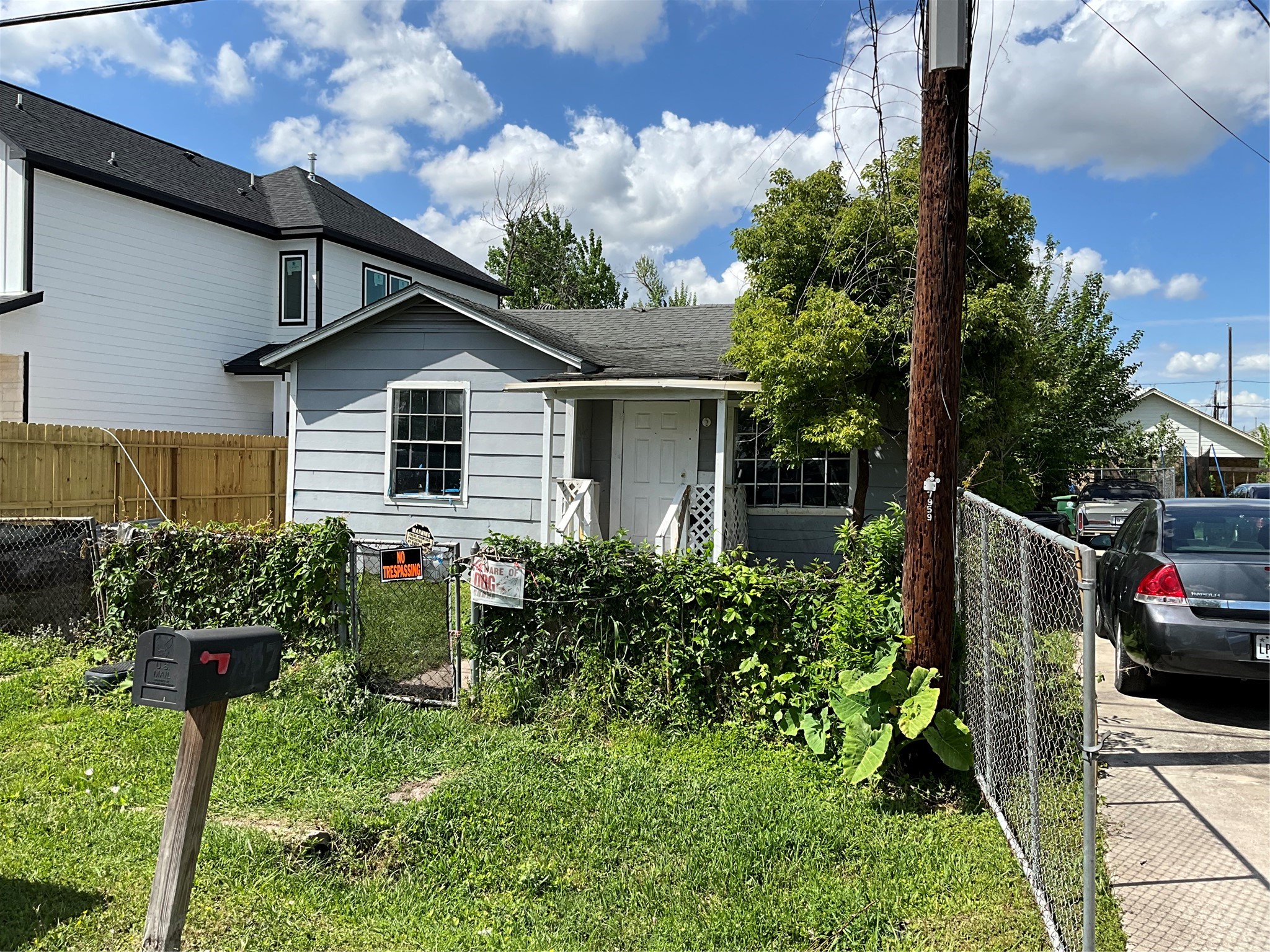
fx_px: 1064
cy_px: 476
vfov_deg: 48.2
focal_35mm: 29
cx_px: 635
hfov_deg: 61.7
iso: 25
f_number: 1.8
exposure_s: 1/1912
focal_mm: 3
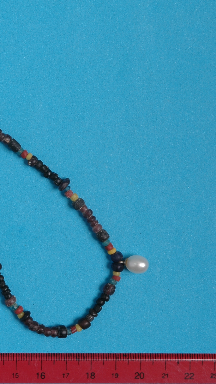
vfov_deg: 18.0
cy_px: 193
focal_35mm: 119
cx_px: -57
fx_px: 1212
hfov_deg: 10.0
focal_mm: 50
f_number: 22
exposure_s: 1/6
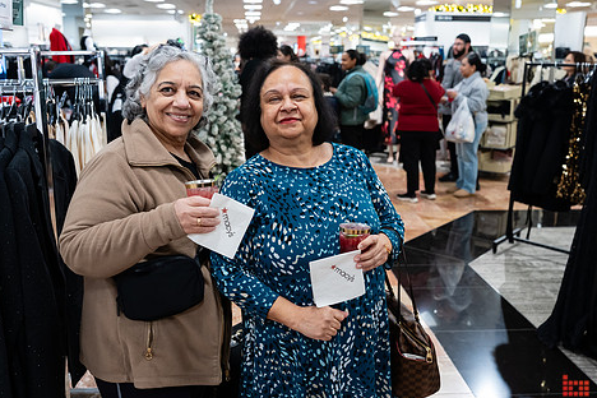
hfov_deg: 55.8
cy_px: 181
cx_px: 284
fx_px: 564
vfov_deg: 38.9
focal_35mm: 34
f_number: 3.2
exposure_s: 1/100
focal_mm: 25.5
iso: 1000
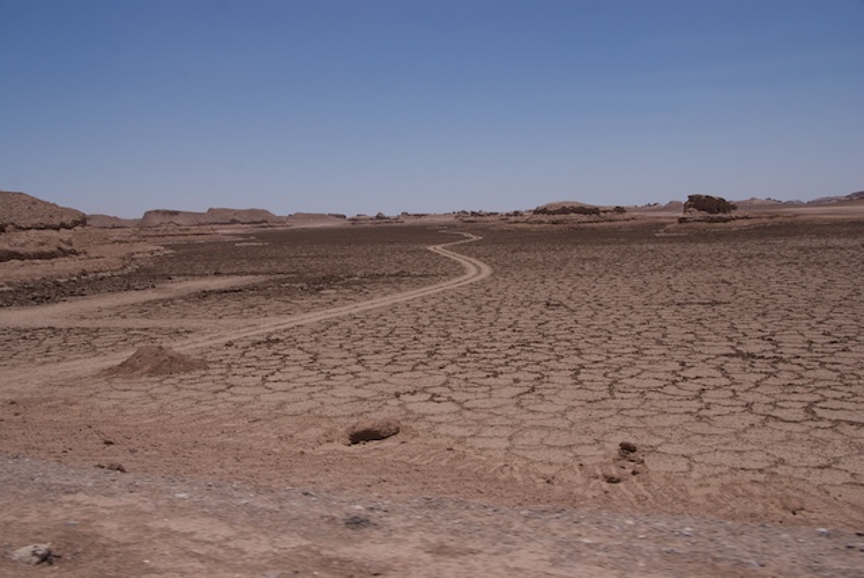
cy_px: 289
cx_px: 432
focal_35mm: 33
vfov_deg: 40.0
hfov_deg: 57.2
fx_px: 793
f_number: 11
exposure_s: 1/800
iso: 200
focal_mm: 22
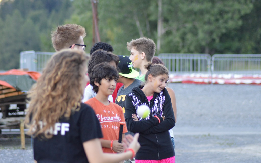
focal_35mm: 230
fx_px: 1636
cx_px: 130
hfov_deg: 9.1
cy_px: 86
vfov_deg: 5.7
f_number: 4.2
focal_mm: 150
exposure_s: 1/320
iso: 1000
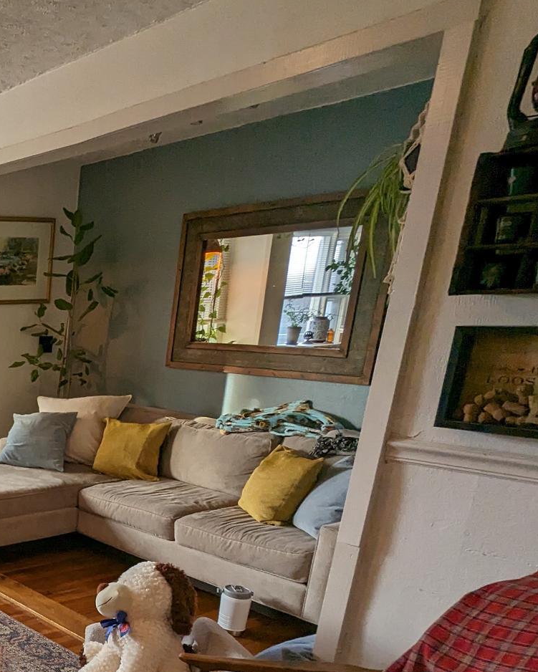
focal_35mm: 34
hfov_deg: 32.1
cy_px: 499
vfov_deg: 50.8
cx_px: -173
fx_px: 676
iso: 94
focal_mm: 2.35
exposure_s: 1/120
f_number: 2.2
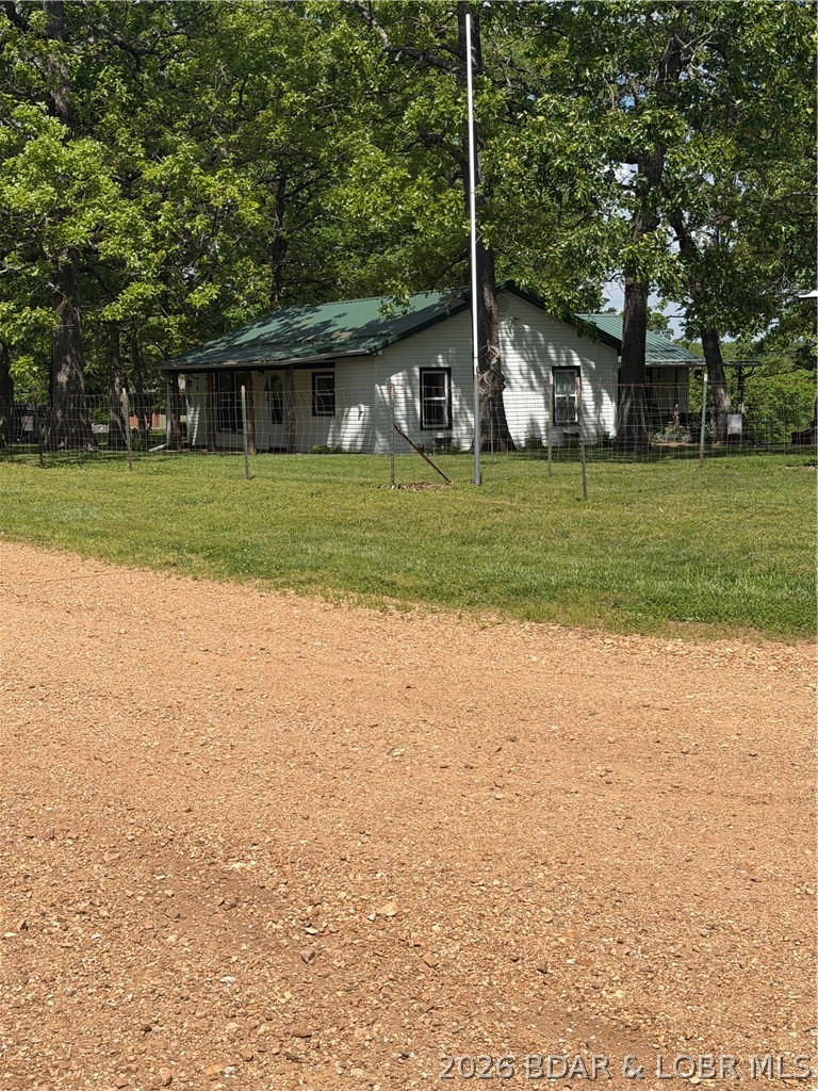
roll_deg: +1.1
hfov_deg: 30.3
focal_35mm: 48
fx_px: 1512
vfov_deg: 39.7
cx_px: 409
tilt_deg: -6.3
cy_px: 546
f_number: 1.78
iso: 80
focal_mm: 6.76
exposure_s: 1/6024
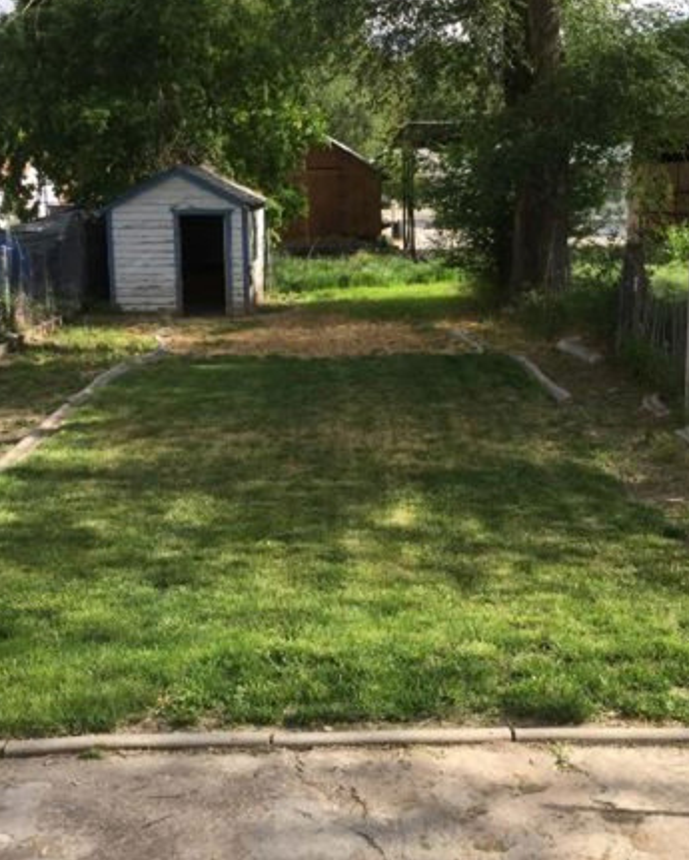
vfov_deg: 43.8
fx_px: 1070
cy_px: 387
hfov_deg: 35.7
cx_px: 349
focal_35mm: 42
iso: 32
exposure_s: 1/732
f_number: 2.2
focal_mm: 4.15
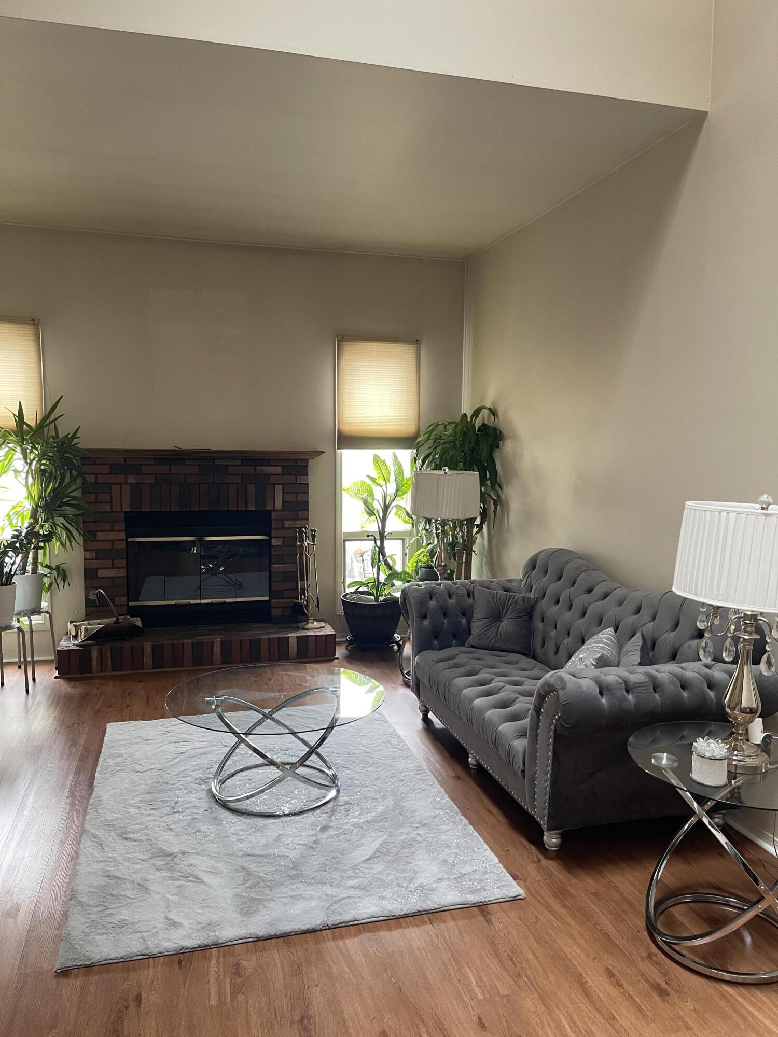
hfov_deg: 54.9
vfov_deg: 69.4
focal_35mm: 25
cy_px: 518
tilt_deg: -6.6
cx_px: 389
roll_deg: -0.7
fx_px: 749
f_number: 1.6
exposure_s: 1/60
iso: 200
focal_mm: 5.1
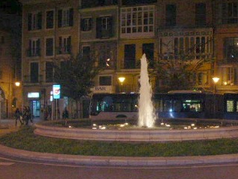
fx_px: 365
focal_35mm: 53
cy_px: 119
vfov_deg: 27.4
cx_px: 155
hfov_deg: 35.9
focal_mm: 5.8
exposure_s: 1/60.1
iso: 400
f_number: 3
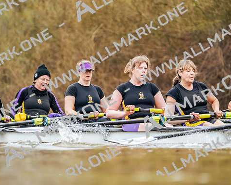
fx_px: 3131
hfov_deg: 4.2
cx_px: 103
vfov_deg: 3.4
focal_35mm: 458
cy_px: 93
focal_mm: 404
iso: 6400
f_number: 6.3
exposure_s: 1/2000
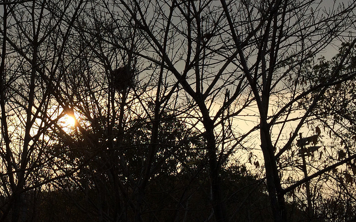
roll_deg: +0.0
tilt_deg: +19.2
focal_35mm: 58
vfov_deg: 22.0
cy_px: 38
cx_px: 73
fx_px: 563
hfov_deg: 34.1
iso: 32
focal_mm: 4.15
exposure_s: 1/2740
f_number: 2.2
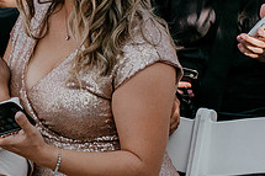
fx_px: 1486
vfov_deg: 6.8
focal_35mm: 202
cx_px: 53
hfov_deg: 10.2
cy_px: 20
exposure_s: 1/1250
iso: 200
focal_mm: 50
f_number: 7.1
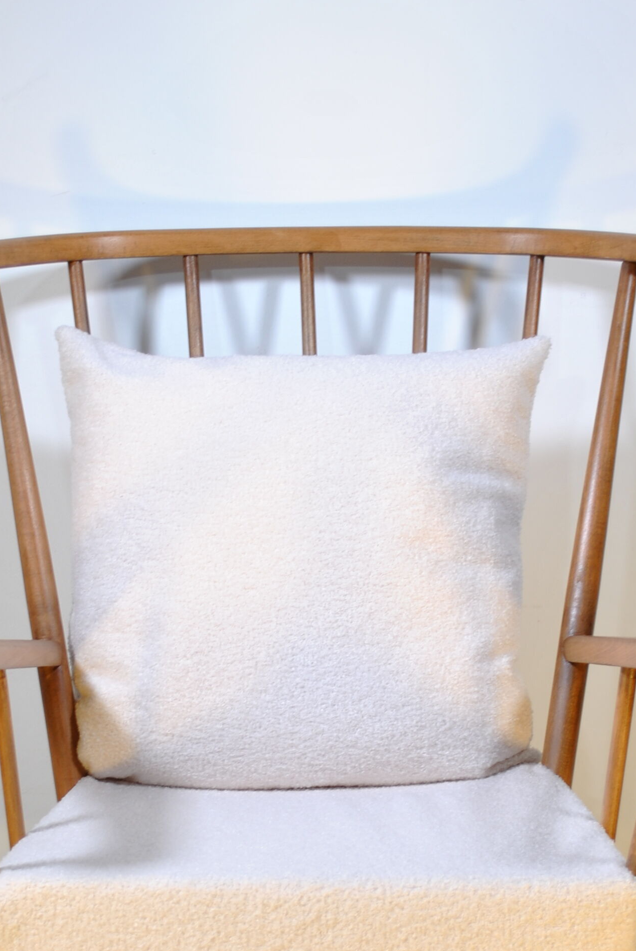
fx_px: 2114
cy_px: 744
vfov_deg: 25.0
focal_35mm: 80
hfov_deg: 17.1
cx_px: 320
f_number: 4.2
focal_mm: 26
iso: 100
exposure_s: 1/20
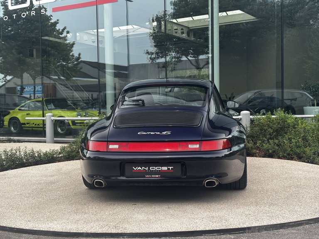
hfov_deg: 36.8
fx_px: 479
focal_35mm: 52
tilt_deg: -1.5
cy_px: 120
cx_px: 160
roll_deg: +0.7
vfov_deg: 28.0
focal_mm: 5.96
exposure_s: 1/335
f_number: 1.6
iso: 32
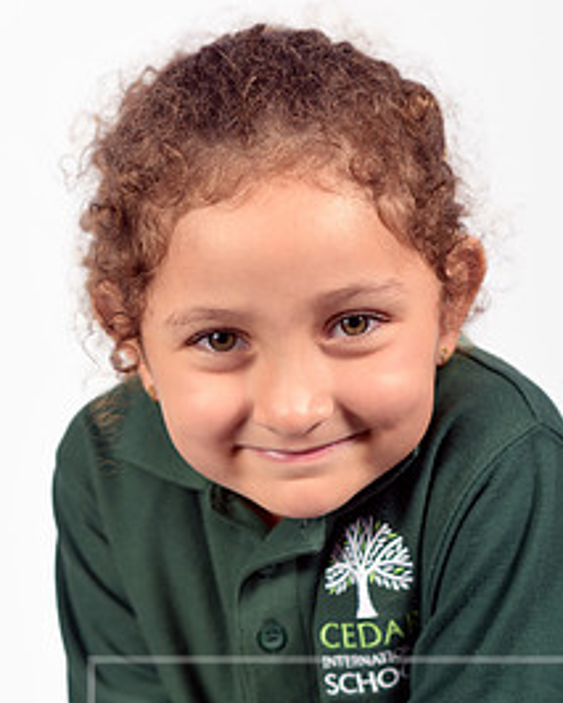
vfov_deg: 14.3
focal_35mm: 135
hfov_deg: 11.4
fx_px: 2810
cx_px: 309
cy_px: 399
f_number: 3.2
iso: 100
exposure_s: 1/200
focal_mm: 85
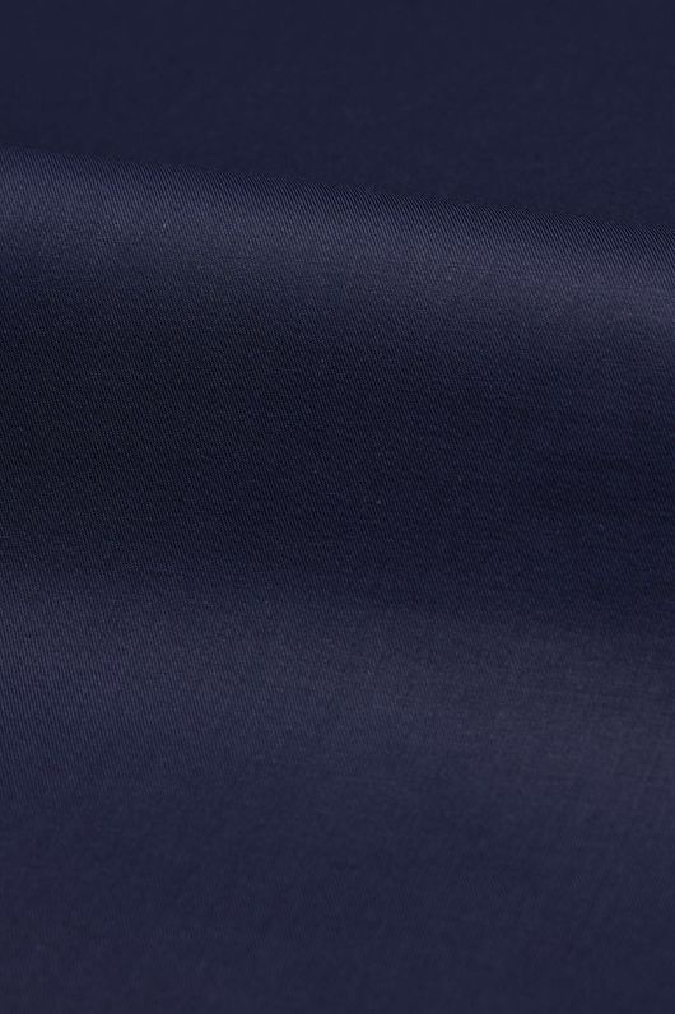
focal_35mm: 85
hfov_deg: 16.1
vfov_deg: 23.9
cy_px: 507
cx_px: 338
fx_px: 2393
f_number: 8
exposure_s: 1/160
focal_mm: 85
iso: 100
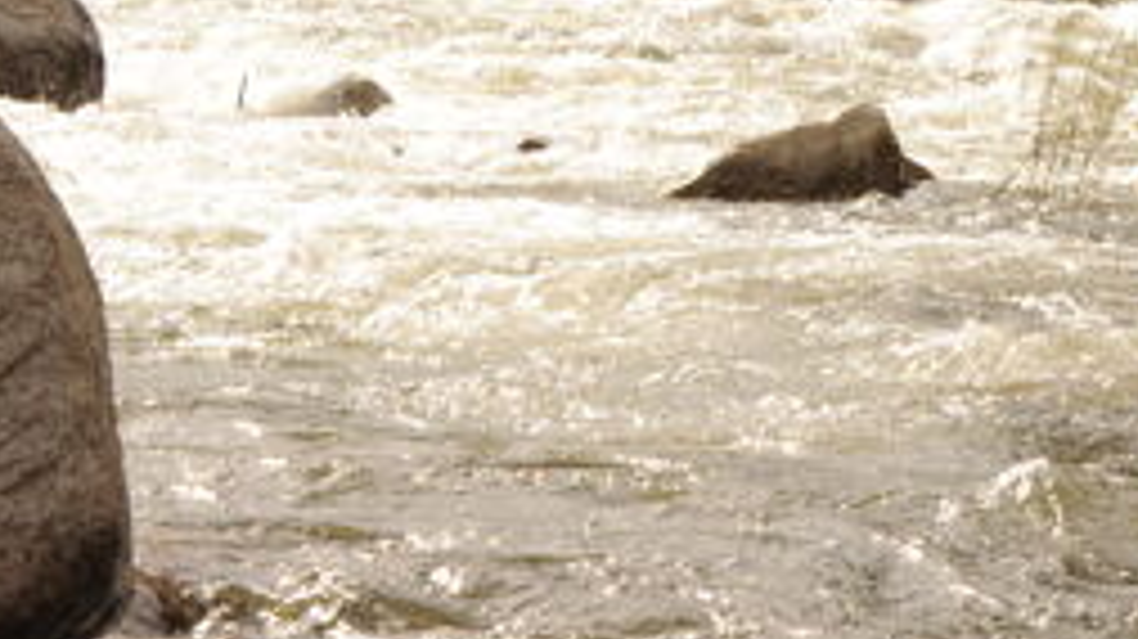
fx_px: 3498
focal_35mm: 116
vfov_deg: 9.9
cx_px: 1489
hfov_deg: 17.3
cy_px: -508
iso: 320
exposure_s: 1/400
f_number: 10
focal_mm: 35
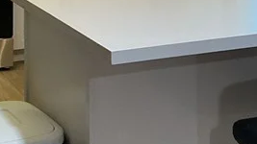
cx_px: 142
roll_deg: +0.1
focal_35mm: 121
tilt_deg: -3.3
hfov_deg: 17.7
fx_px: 824
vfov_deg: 9.5
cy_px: -110
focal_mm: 3
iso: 160
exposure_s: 1/60
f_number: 1.8
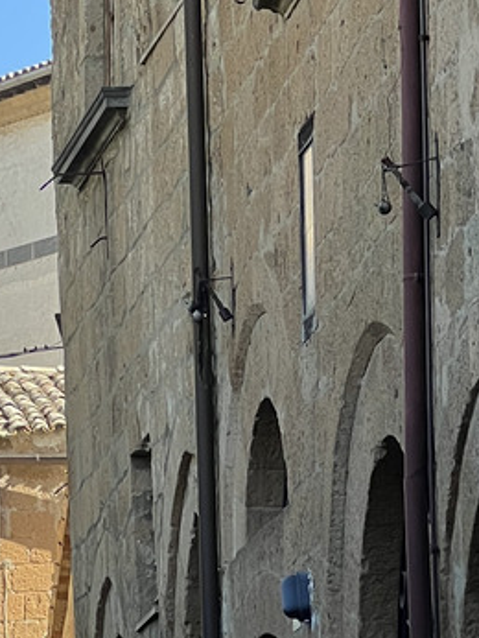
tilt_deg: +13.2
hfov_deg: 5.6
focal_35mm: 267
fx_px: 4920
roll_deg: +0.3
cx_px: 35
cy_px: 103
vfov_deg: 7.4
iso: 32
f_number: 2.8
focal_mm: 9
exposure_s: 1/208
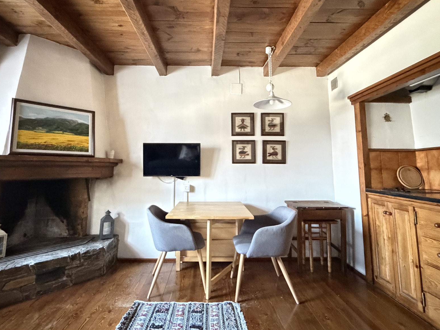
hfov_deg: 87.7
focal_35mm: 18
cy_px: 143
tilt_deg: +5.8
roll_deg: +0.1
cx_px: 212
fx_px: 229
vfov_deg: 71.3
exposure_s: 1/30
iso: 2000
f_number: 2.2
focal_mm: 2.22
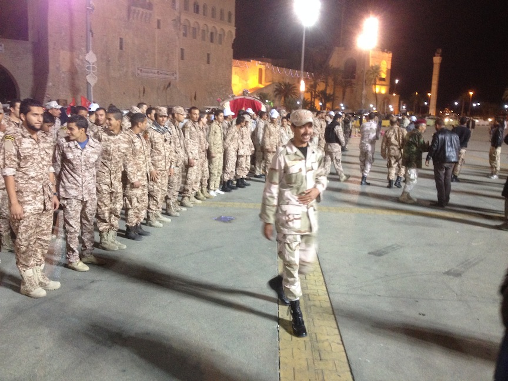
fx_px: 514
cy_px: 190
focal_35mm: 35
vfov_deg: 40.7
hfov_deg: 52.6
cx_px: 254
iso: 200
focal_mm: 4.28
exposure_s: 1/20
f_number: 2.4
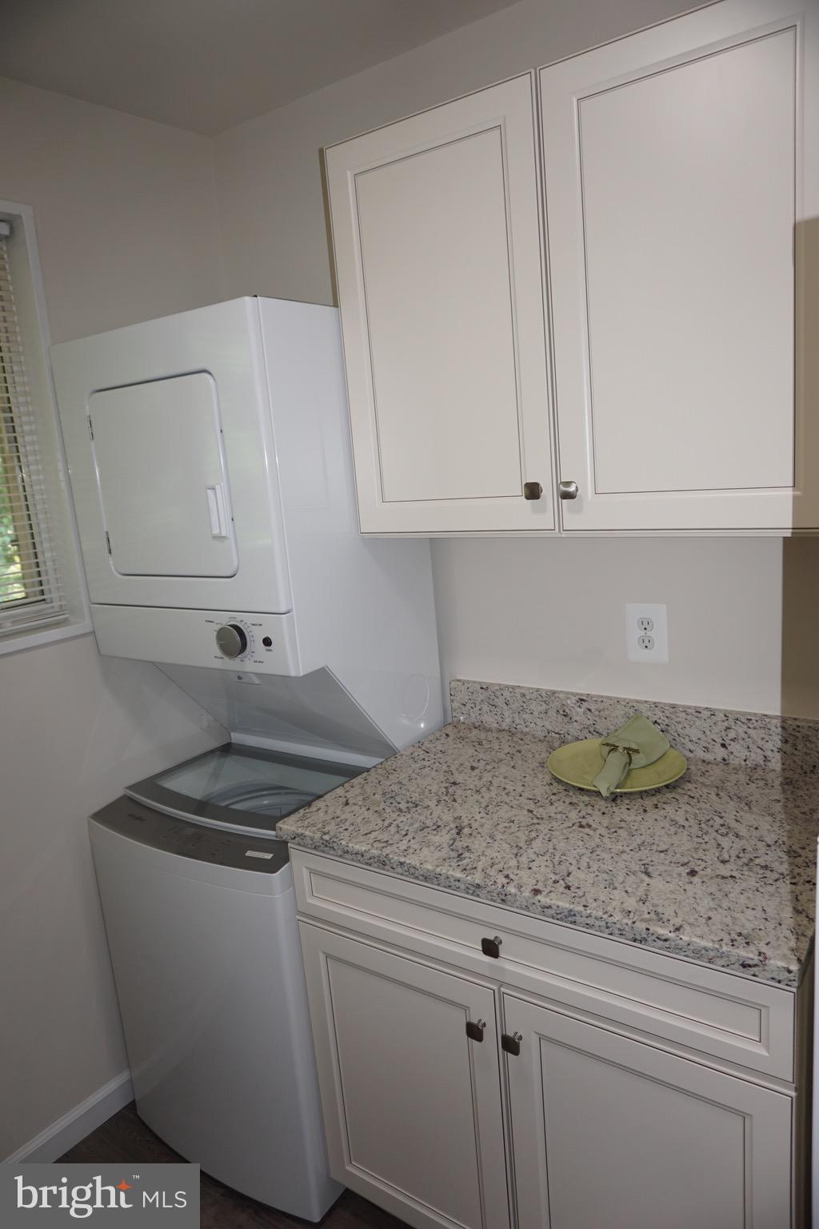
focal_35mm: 24
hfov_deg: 53.1
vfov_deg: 73.7
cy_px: 614
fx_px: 819
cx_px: 410
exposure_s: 1/60
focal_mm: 16
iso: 125
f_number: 3.5
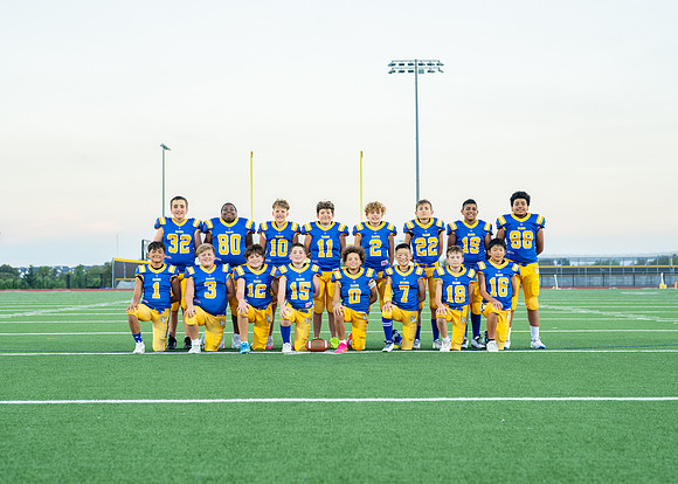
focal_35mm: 61
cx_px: 326
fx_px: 1175
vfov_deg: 23.2
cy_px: 277
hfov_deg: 32.2
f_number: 2.8
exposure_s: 1/320
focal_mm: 50
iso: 800
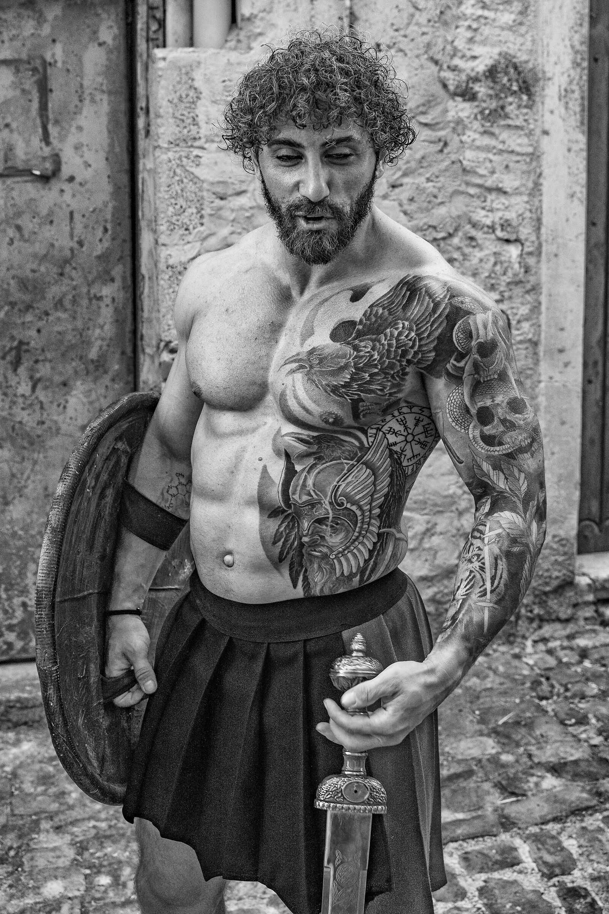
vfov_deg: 45.4
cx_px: 304
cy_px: 457
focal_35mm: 43
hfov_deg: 31.2
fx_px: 1091
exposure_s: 1/250
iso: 400
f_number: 5.6
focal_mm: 43
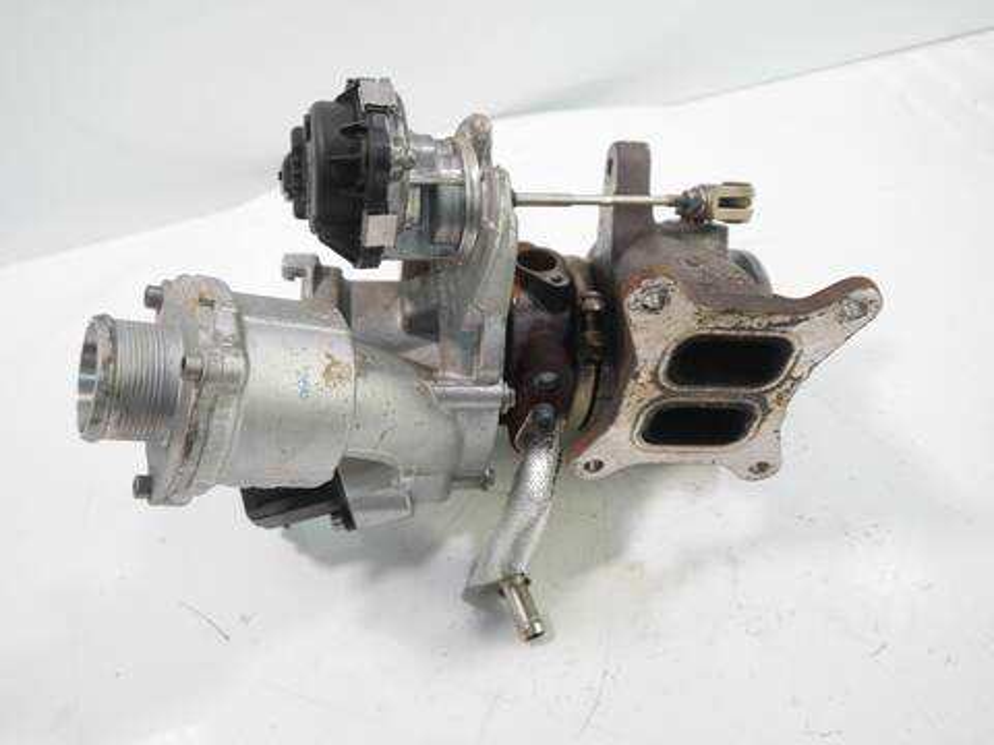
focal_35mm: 32
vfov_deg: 44.2
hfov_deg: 56.8
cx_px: 497
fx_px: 919
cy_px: 372
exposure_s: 1/60
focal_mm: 16
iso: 800
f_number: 3.8
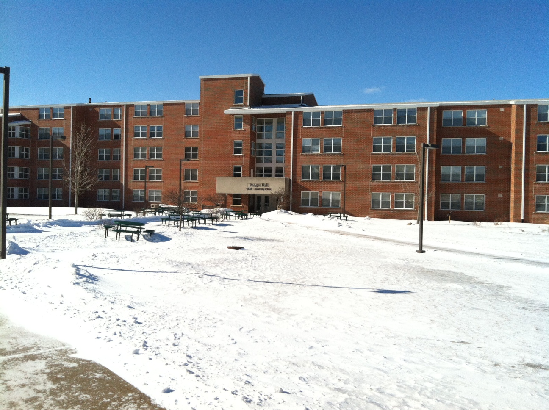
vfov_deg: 40.6
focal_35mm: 35
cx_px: 274
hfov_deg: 52.7
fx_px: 554
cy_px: 205
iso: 125
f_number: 2.8
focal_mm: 3.85
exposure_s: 1/3333
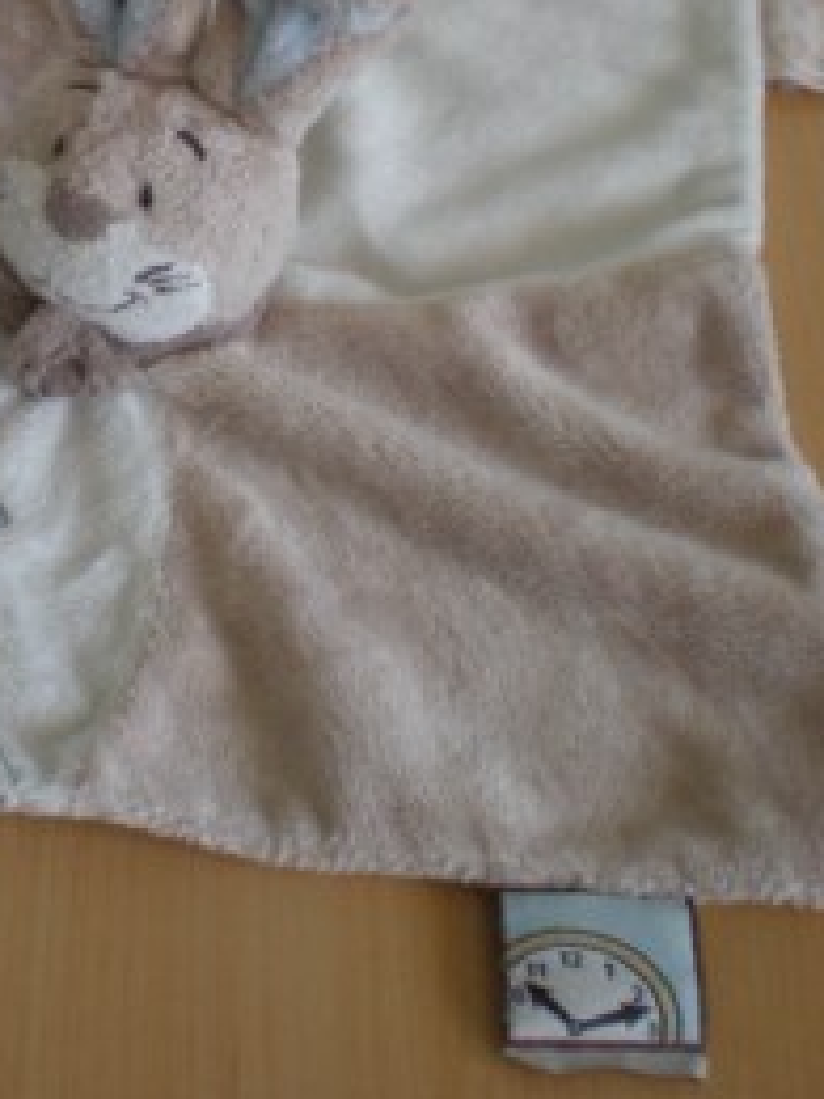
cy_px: 211
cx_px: 93
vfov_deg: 25.2
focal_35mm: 76
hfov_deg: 19.1
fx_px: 2412
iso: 64
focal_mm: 6.3
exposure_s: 1/50.3
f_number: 3.1
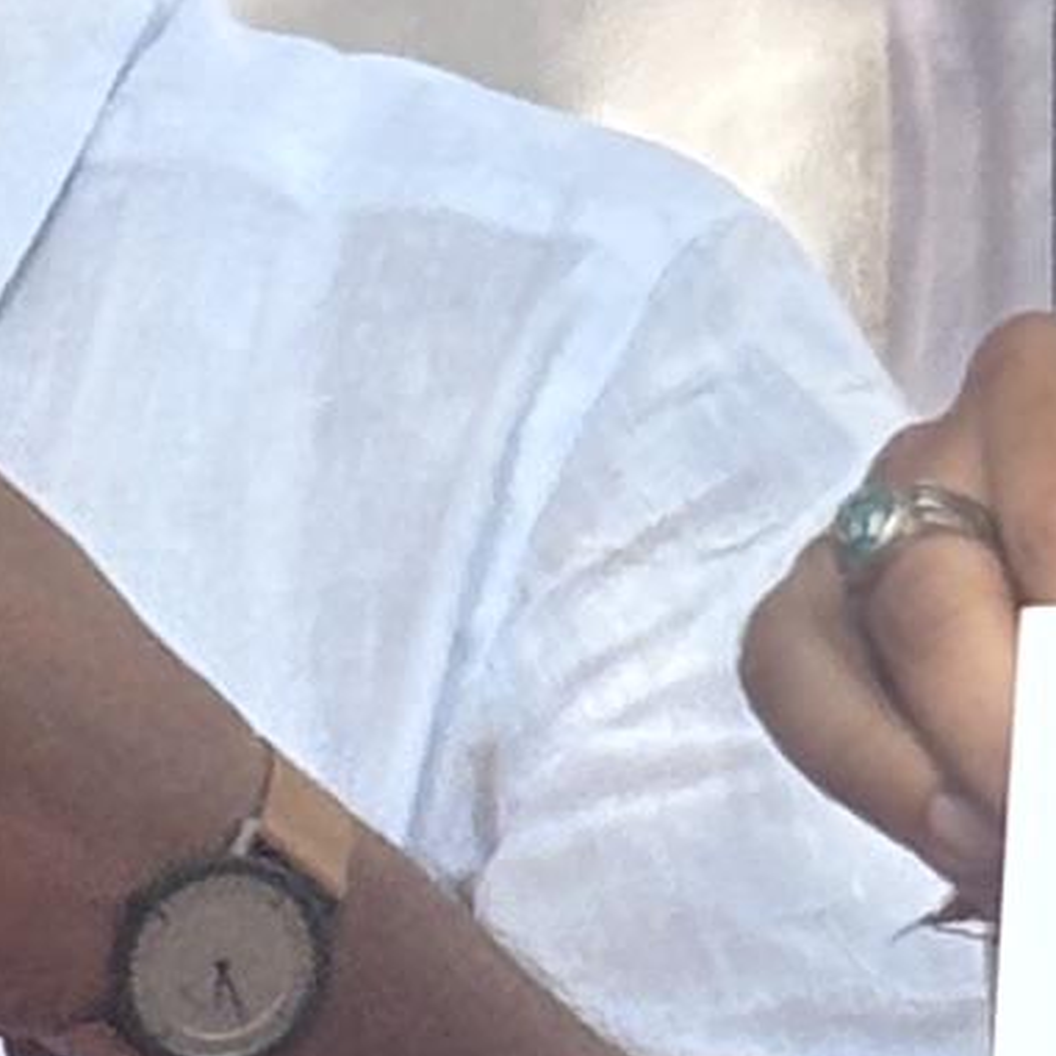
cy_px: -338
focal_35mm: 486
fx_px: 16774
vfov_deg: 3.6
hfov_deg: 3.6
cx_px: 493
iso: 32
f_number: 1.6
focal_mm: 5.96
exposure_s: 1/553
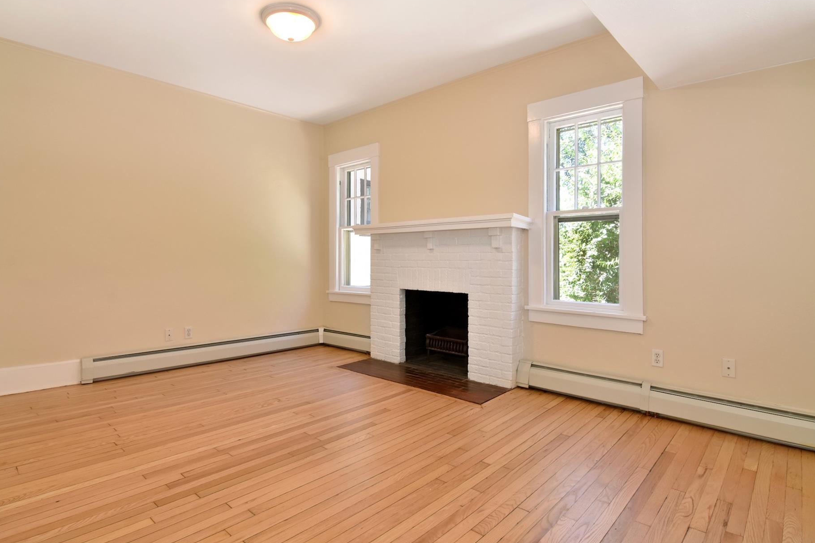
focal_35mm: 19
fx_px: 420
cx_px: 398
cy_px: 256
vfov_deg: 65.7
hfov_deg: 88.2
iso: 640
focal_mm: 11
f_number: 11
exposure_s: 1/50
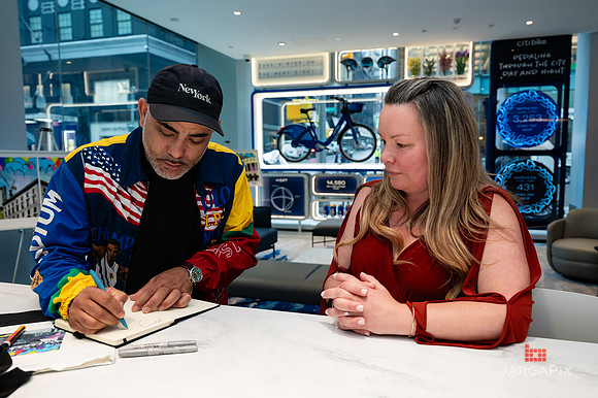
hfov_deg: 68.9
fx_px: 435
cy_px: 195
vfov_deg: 49.1
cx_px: 309
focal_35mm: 26
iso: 500
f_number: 4
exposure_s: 1/160
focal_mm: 24
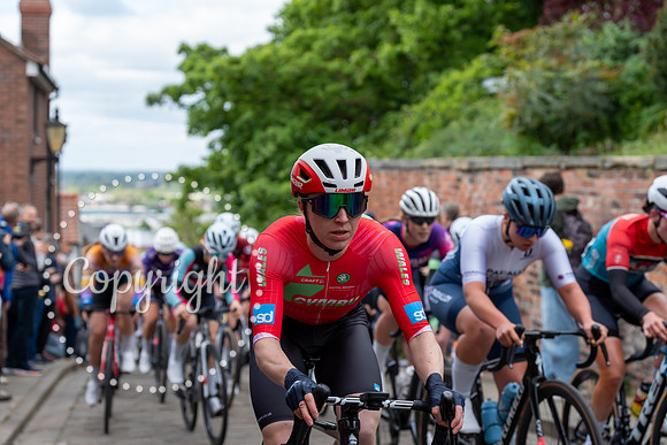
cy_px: 222
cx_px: 334
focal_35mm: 70
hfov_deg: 28.8
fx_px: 1297
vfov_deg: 19.5
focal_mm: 70
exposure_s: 1/1000
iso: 400
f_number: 4
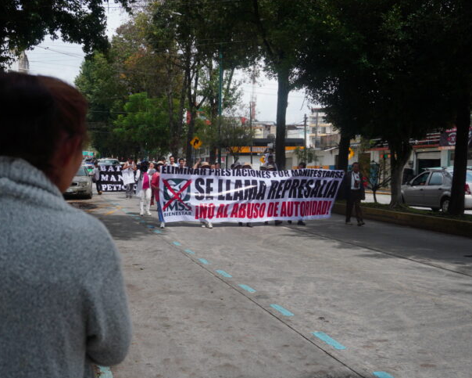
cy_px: 196
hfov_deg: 42.7
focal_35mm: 43
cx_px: 195
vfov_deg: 34.9
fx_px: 601
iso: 160
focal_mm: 24
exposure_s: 1/1600
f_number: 4.5
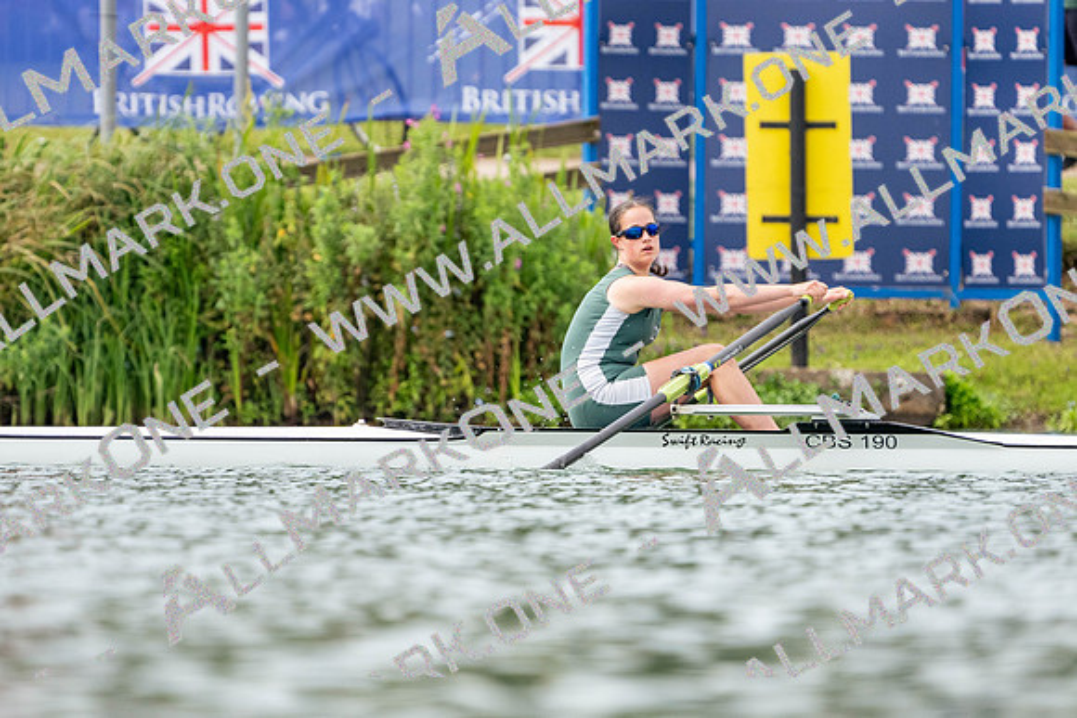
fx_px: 26930
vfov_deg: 1.5
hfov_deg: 2.3
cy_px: 359
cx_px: 538
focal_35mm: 900
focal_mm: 600
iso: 800
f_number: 6.3
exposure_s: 1/1600
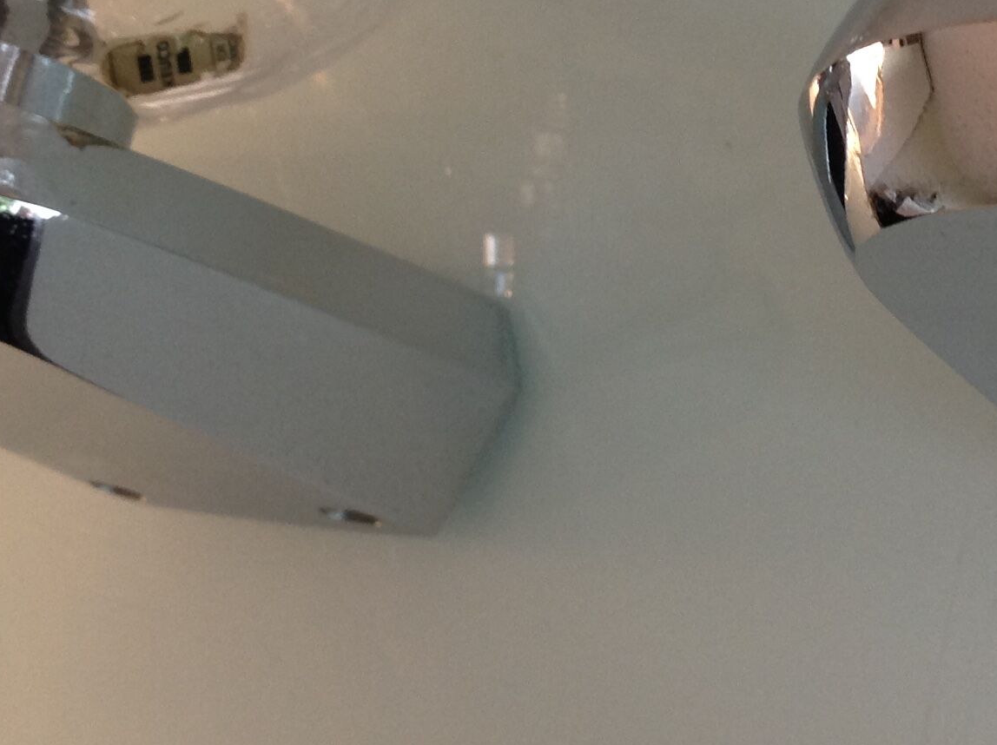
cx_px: 632
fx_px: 2272
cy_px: -9
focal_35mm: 79
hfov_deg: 24.7
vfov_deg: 18.1
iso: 100
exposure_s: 1/15
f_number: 2.4
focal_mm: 4.28
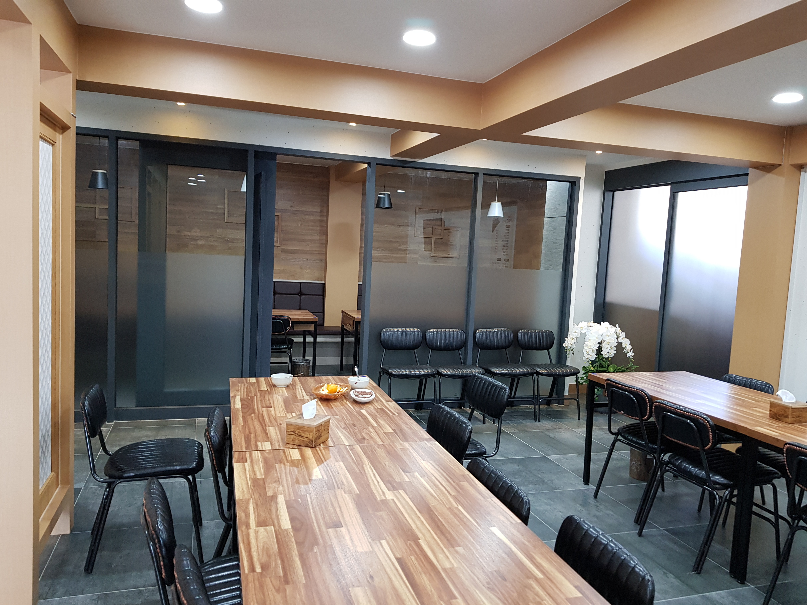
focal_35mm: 26
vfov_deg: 53.1
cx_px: 404
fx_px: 606
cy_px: 302
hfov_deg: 67.3
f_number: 1.7
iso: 160
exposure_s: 1/40
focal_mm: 4.3
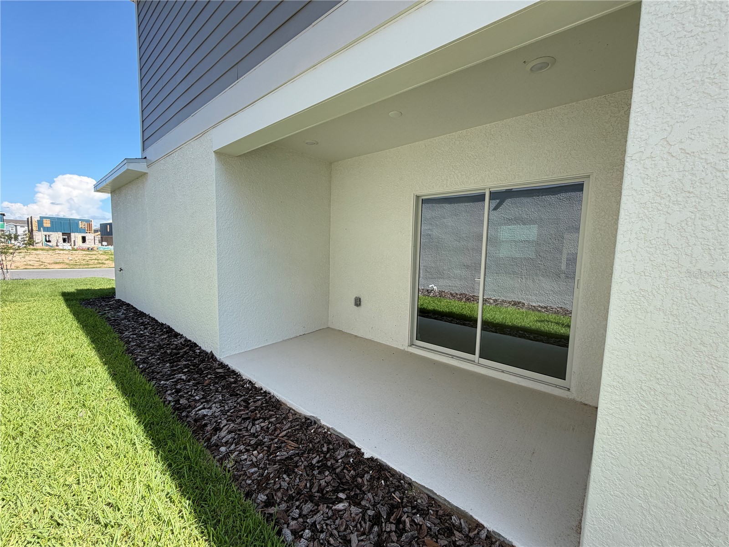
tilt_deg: -4.6
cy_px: 274
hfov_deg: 102.1
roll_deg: -1.6
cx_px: 364
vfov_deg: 85.7
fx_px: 295
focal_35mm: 14
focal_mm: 2.22
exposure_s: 1/502
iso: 50
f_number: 2.2
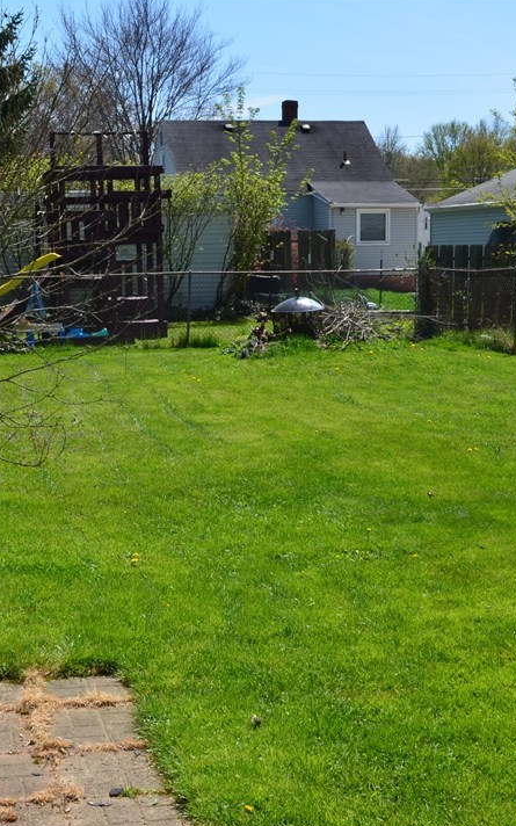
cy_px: 412
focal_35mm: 56
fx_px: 1260
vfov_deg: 36.3
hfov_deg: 23.0
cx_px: 140
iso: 160
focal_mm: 24
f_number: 11
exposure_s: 1/125
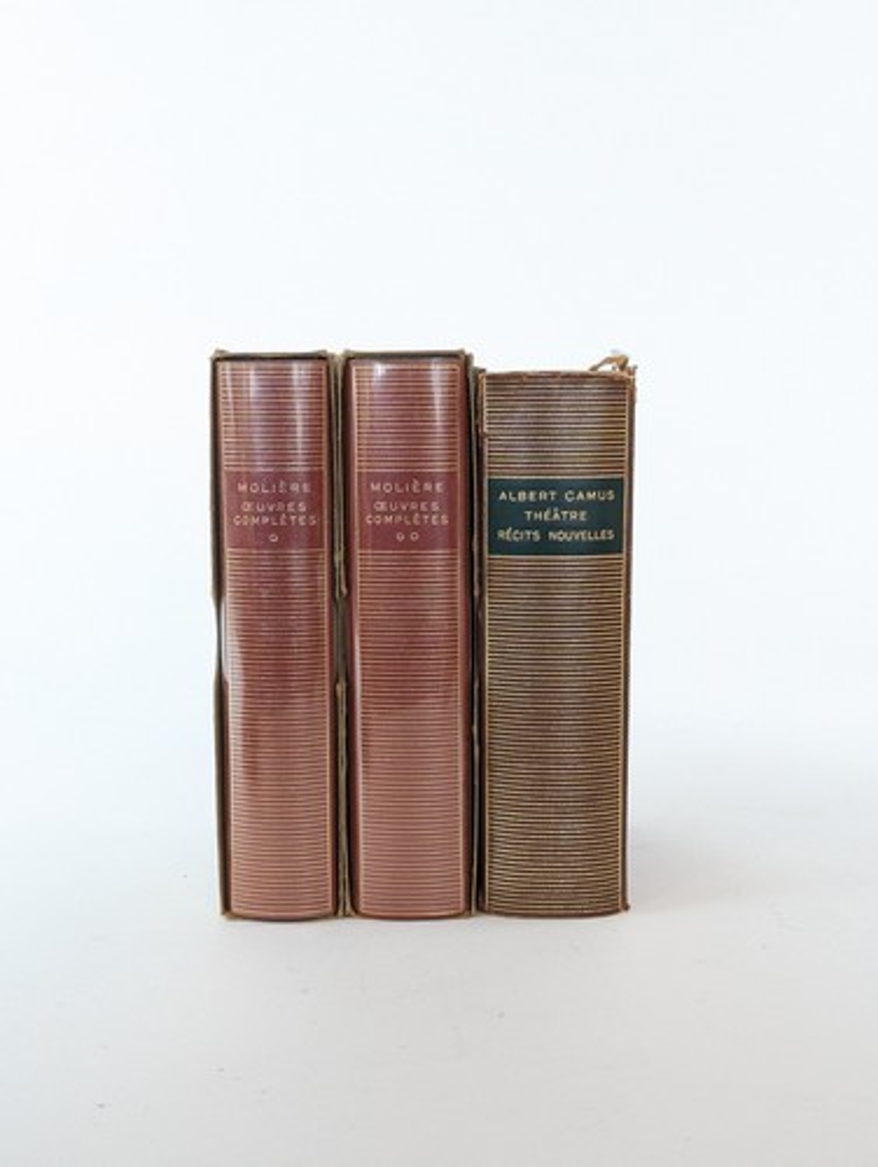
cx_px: 439
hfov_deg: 30.3
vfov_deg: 39.6
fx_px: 1621
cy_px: 584
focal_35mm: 48
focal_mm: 6.81
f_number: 1.85
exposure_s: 1/99.9
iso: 159
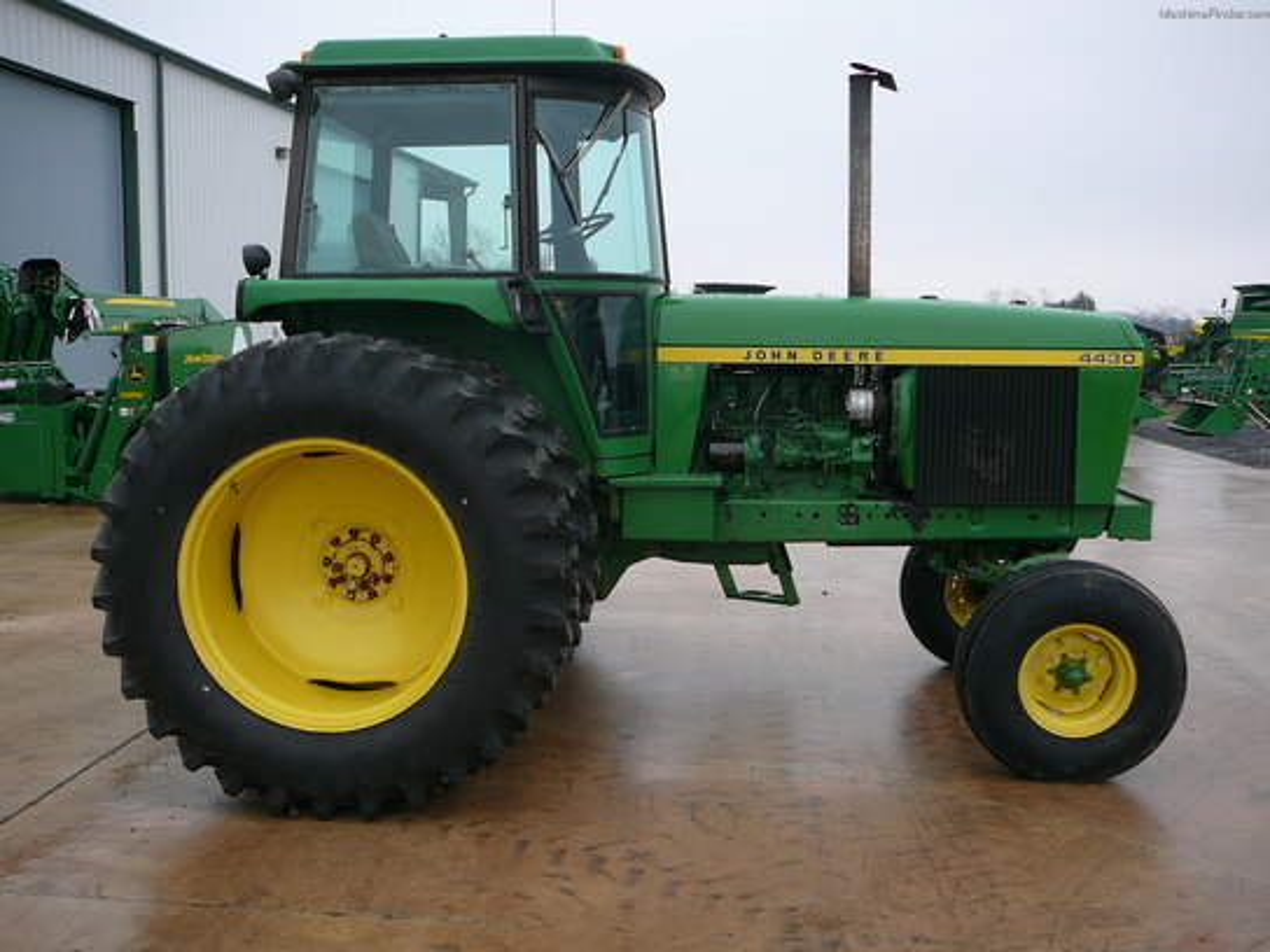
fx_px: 1284
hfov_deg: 52.6
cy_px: 476
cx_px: 635
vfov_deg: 40.7
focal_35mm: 35
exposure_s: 1/320
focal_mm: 5.2
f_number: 2.8
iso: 80
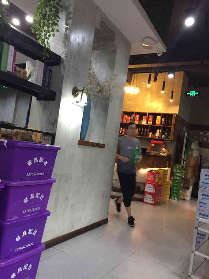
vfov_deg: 61.7
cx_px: 104
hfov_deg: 48.2
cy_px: 140
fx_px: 233
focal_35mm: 29
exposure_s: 1/33
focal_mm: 4.15
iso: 320
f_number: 2.2
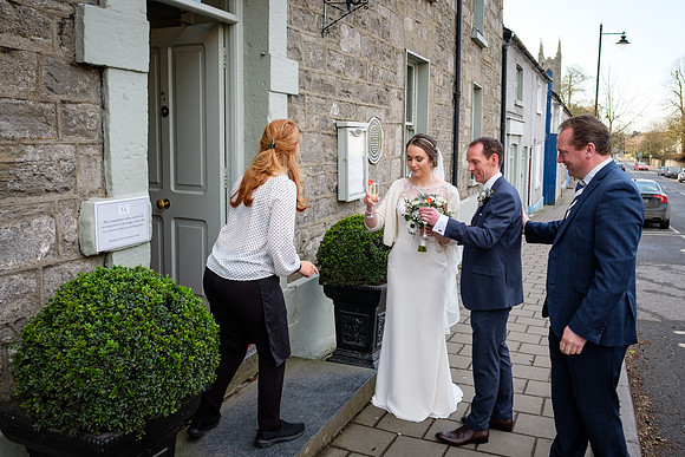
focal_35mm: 28
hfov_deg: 64.9
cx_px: 389
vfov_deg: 46.0
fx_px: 536
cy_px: 191
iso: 200
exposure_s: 1/250
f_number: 3.6
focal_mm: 16
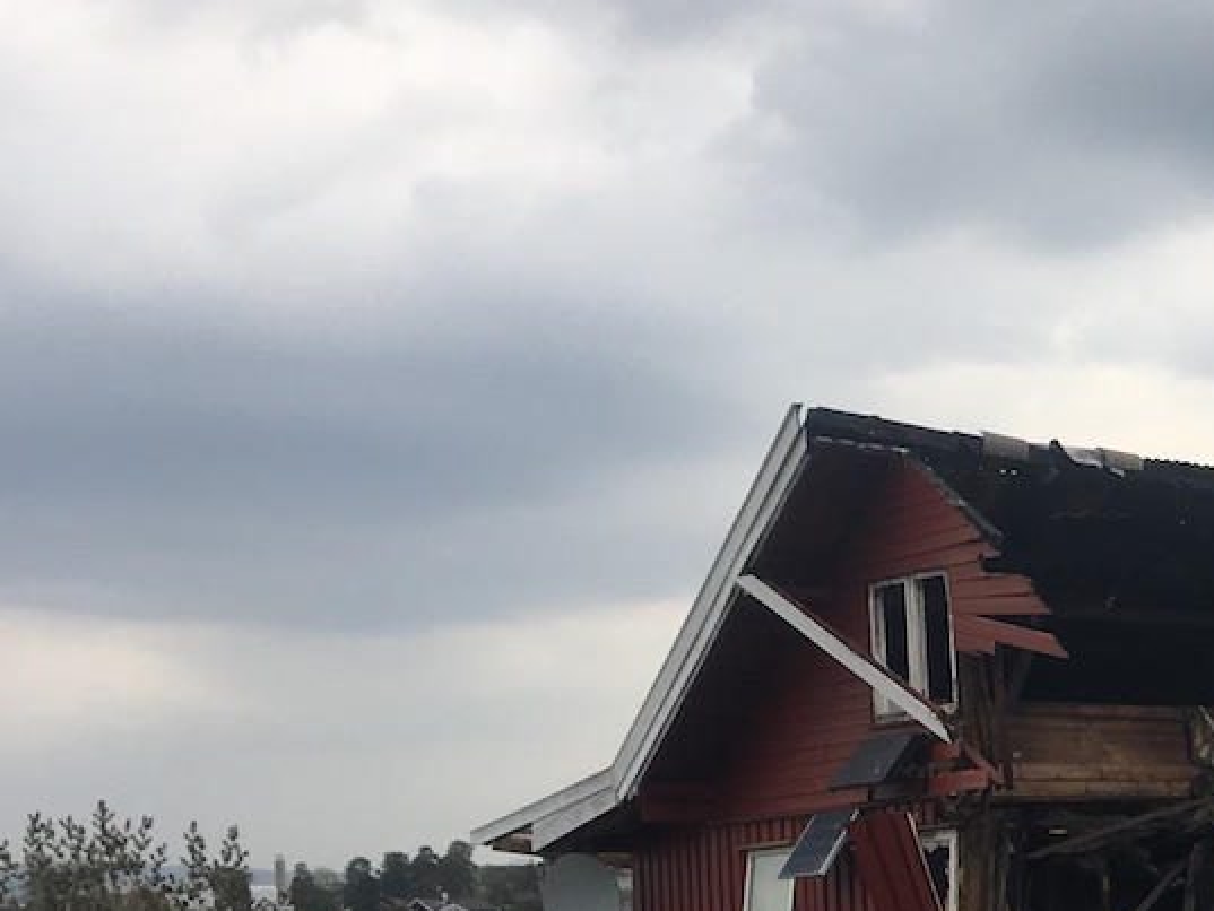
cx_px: 1677
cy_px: 1091
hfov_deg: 21.3
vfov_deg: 17.4
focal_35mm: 81
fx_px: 2841
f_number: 2.2
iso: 25
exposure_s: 1/259
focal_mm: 4.15
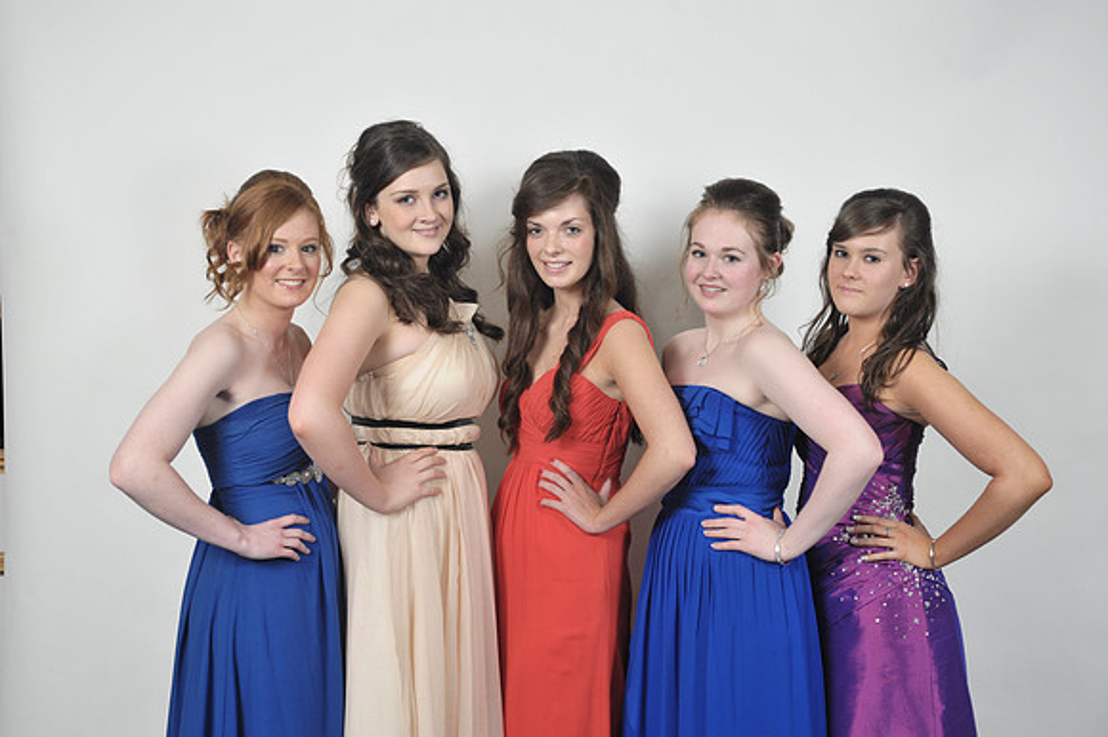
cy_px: 368
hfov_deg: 34.5
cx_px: 554
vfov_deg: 23.4
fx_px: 1784
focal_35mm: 58
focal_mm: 58
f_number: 7.1
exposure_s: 1/160
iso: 1000
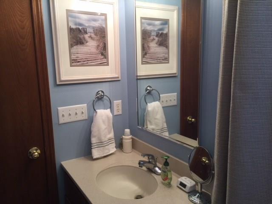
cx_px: 136
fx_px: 228
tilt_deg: -10.5
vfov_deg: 48.2
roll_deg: +0.0
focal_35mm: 29
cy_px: 102
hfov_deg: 61.7
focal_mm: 4.15
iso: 32
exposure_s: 1/33
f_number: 2.2
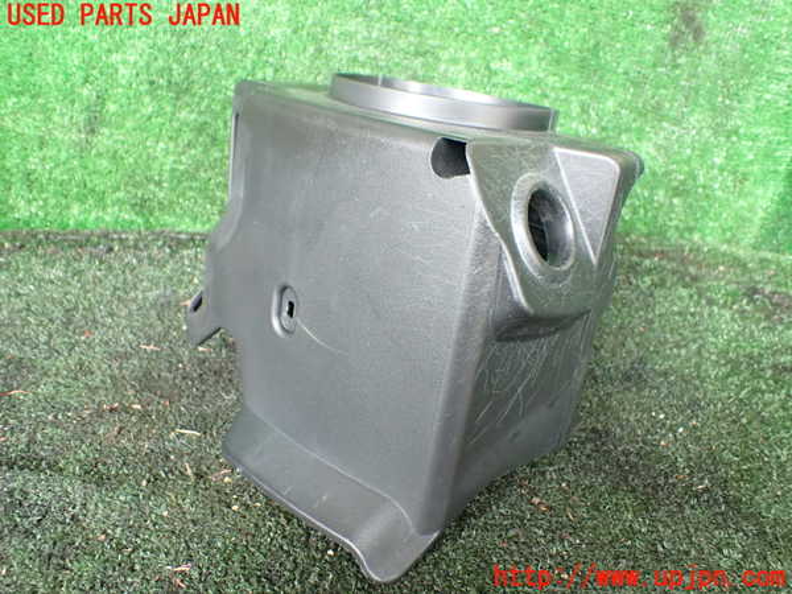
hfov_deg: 60.0
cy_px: 297
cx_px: 396
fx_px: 686
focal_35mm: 30
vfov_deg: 46.8
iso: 800
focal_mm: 5.4
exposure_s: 1/125
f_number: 2.3
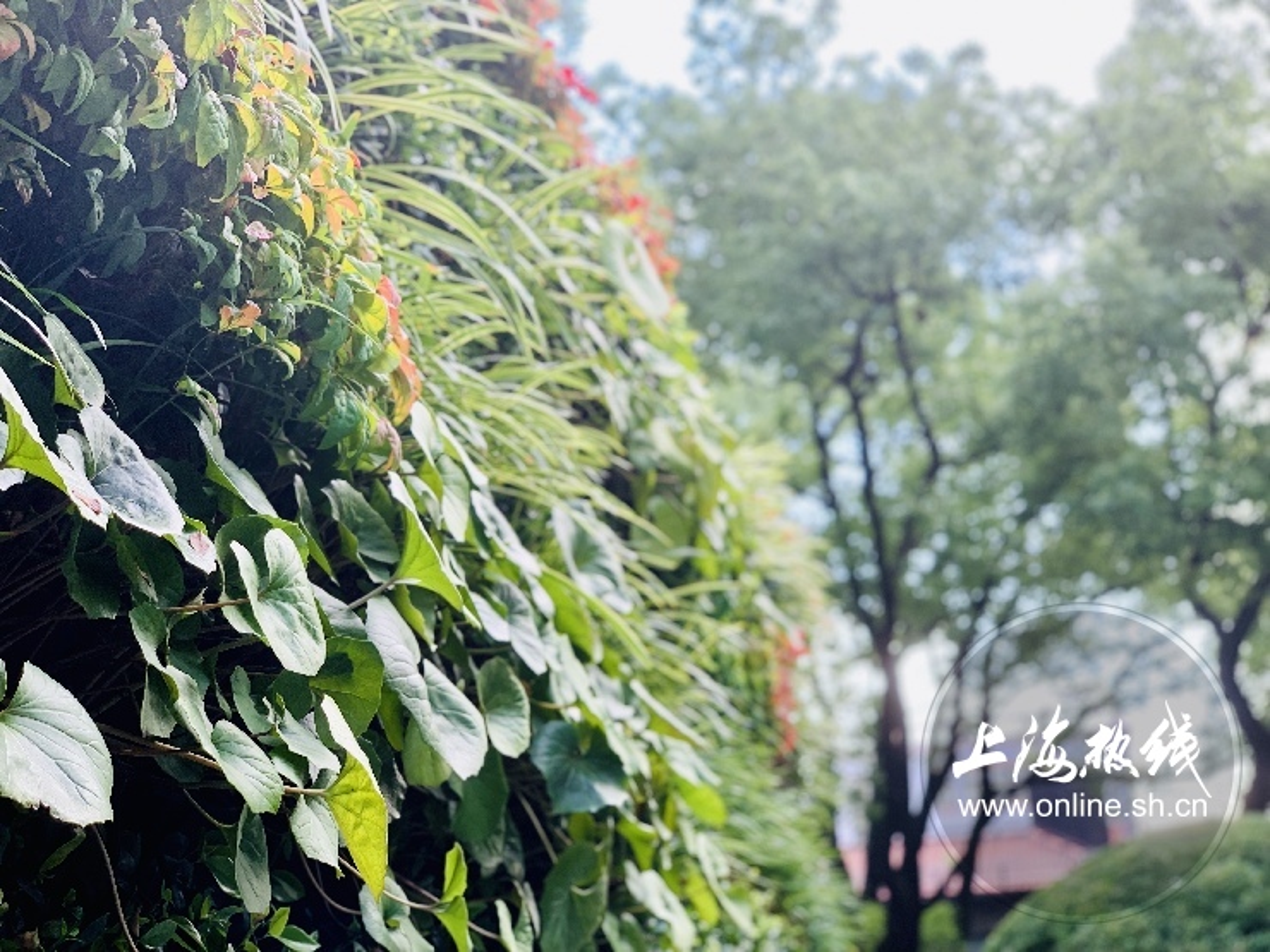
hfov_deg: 36.8
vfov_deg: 28.0
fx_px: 1908
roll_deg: +2.2
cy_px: 476
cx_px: 635
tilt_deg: +19.6
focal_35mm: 52
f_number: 2.4
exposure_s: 1/122
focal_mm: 6
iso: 40
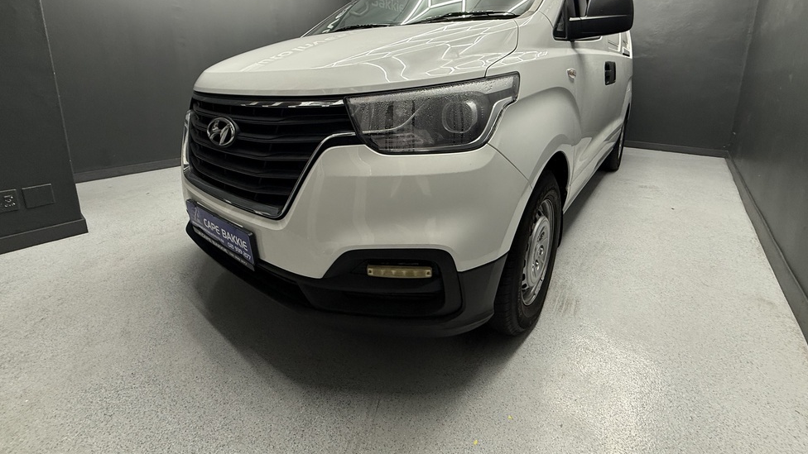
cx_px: 391
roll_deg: -0.8
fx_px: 343
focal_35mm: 16
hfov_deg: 99.3
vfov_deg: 65.1
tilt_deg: -11.2
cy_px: 146
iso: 200
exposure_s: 1/100
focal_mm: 2.22
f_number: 2.2
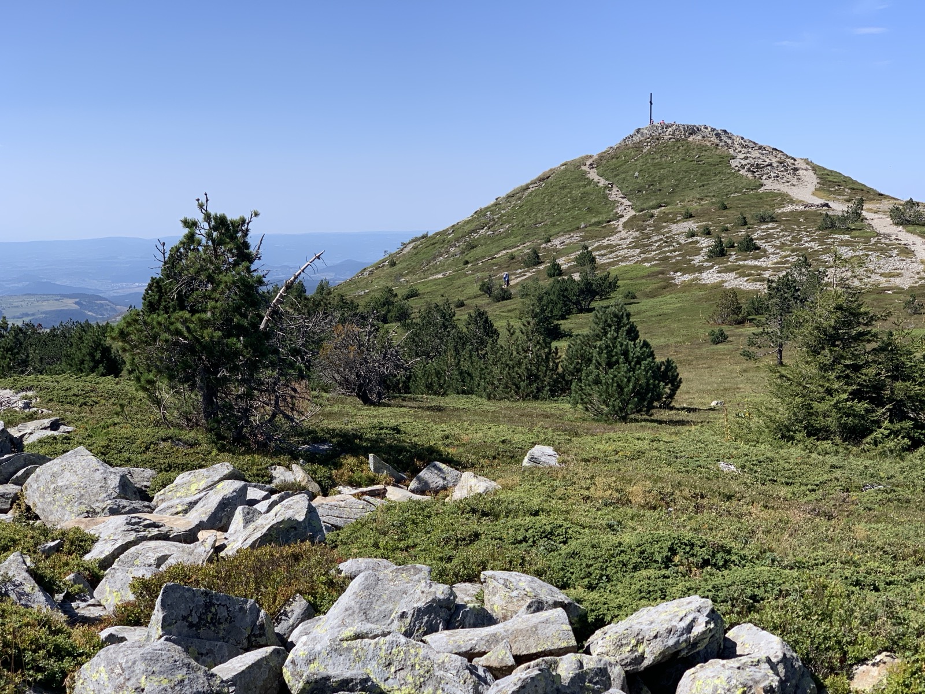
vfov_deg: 28.0
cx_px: 462
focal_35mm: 52
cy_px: 347
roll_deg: +1.1
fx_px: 1390
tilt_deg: -5.8
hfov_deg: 36.8
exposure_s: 1/978
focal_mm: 6
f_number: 2.4
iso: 16
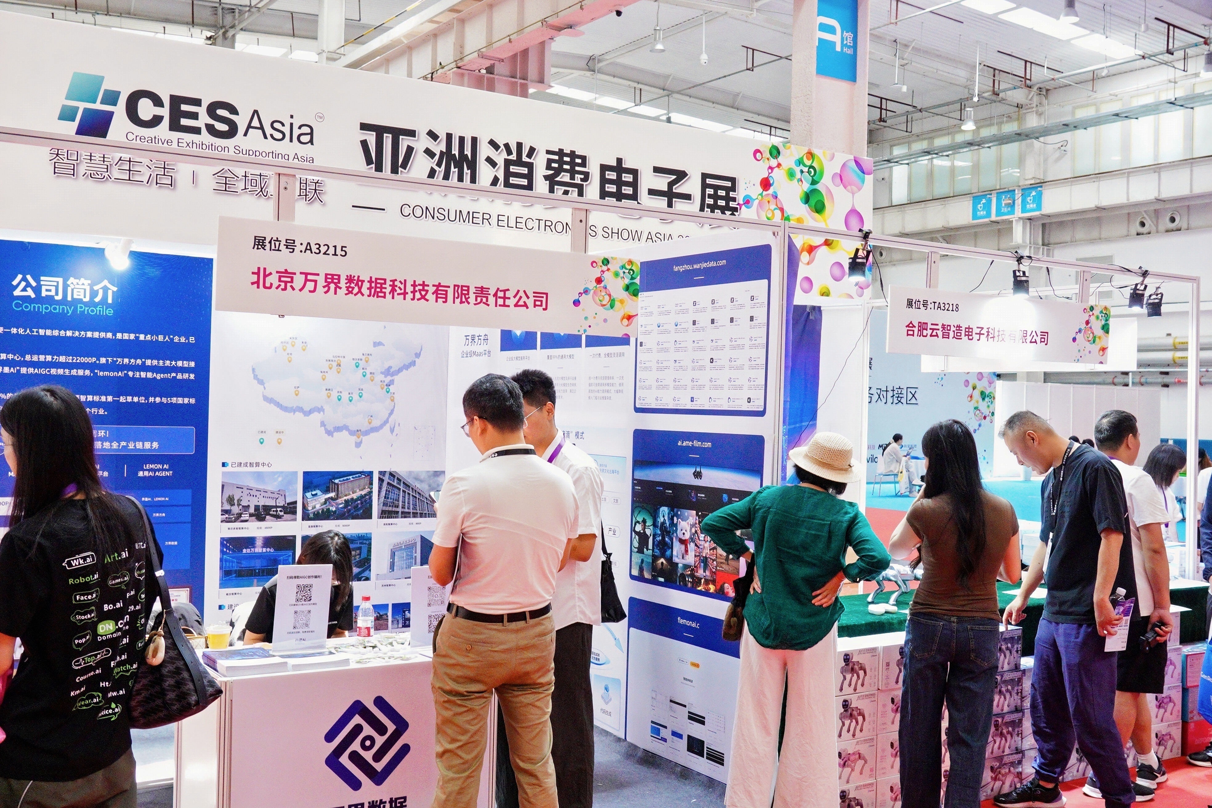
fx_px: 1212
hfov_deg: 53.1
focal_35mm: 36
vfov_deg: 36.9
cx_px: 606
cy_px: 404
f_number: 5
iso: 5000
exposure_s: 1/200
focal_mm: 24
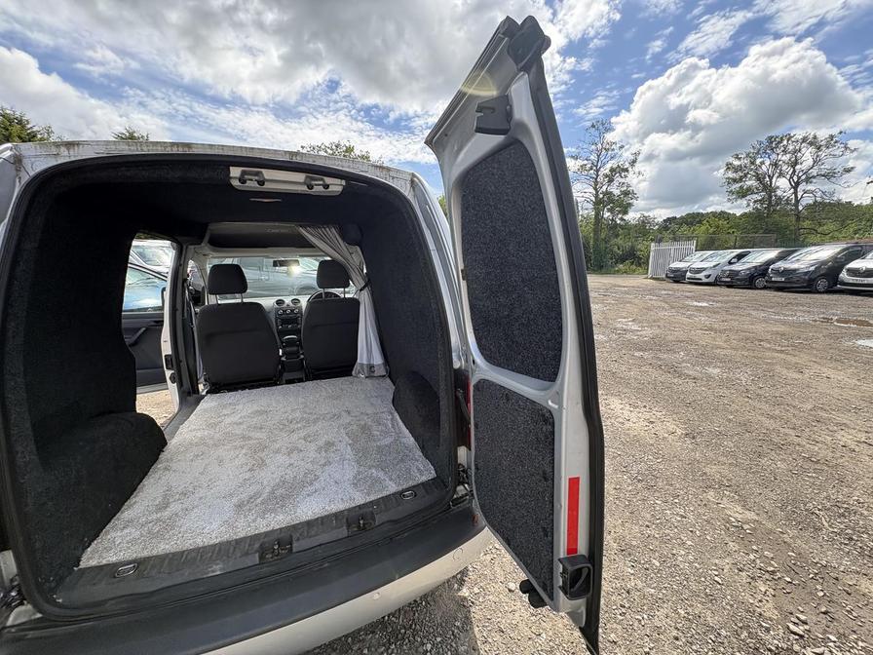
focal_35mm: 14
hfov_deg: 102.1
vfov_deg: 85.7
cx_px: 436
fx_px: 353
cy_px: 328
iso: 64
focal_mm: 2.22
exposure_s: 1/428
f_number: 2.2
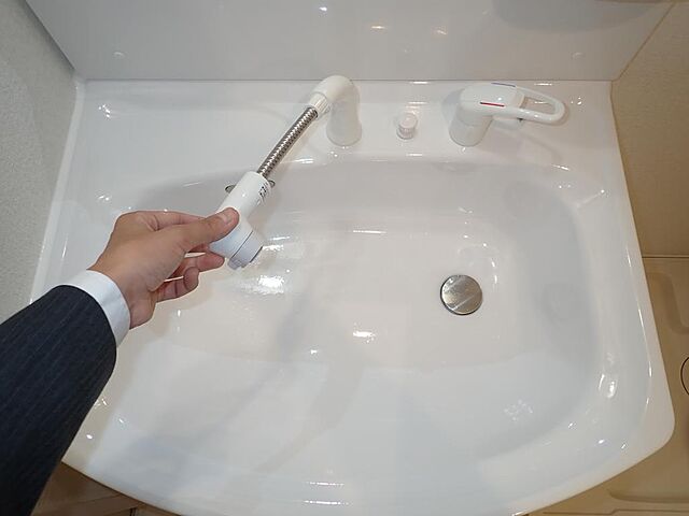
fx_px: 498
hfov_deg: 69.4
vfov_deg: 54.9
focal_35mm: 25
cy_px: 258
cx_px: 344
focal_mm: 4.5
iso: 100
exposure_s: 1/60
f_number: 2
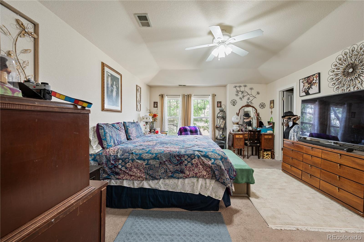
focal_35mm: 14
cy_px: 121
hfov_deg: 104.3
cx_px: 182
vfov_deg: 81.2
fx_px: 142
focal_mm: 14
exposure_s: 1.6
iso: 250
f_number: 9
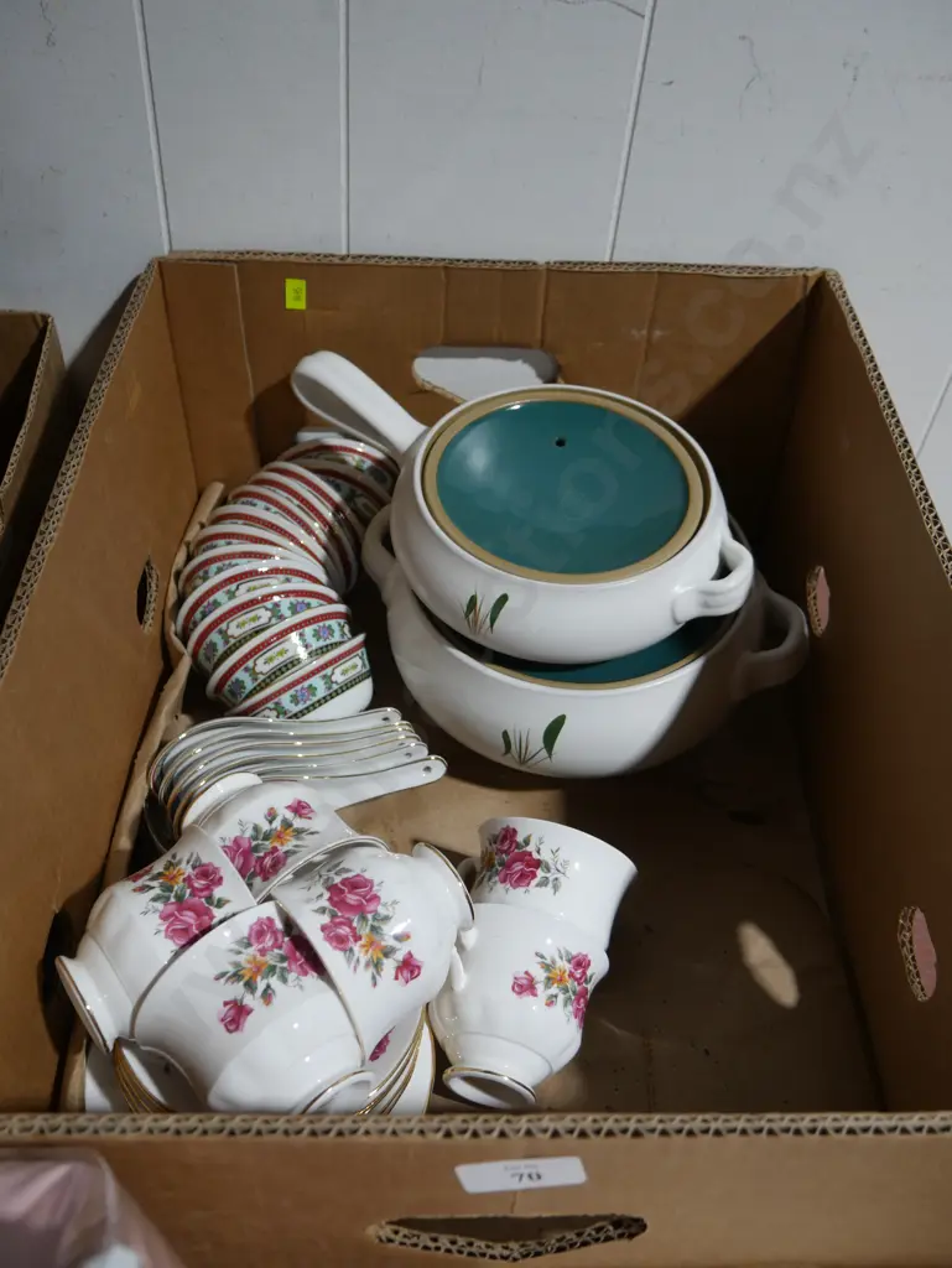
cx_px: 476
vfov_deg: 56.8
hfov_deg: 44.2
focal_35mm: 32
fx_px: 1172
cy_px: 634
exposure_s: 1/60
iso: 250
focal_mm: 16
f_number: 3.6
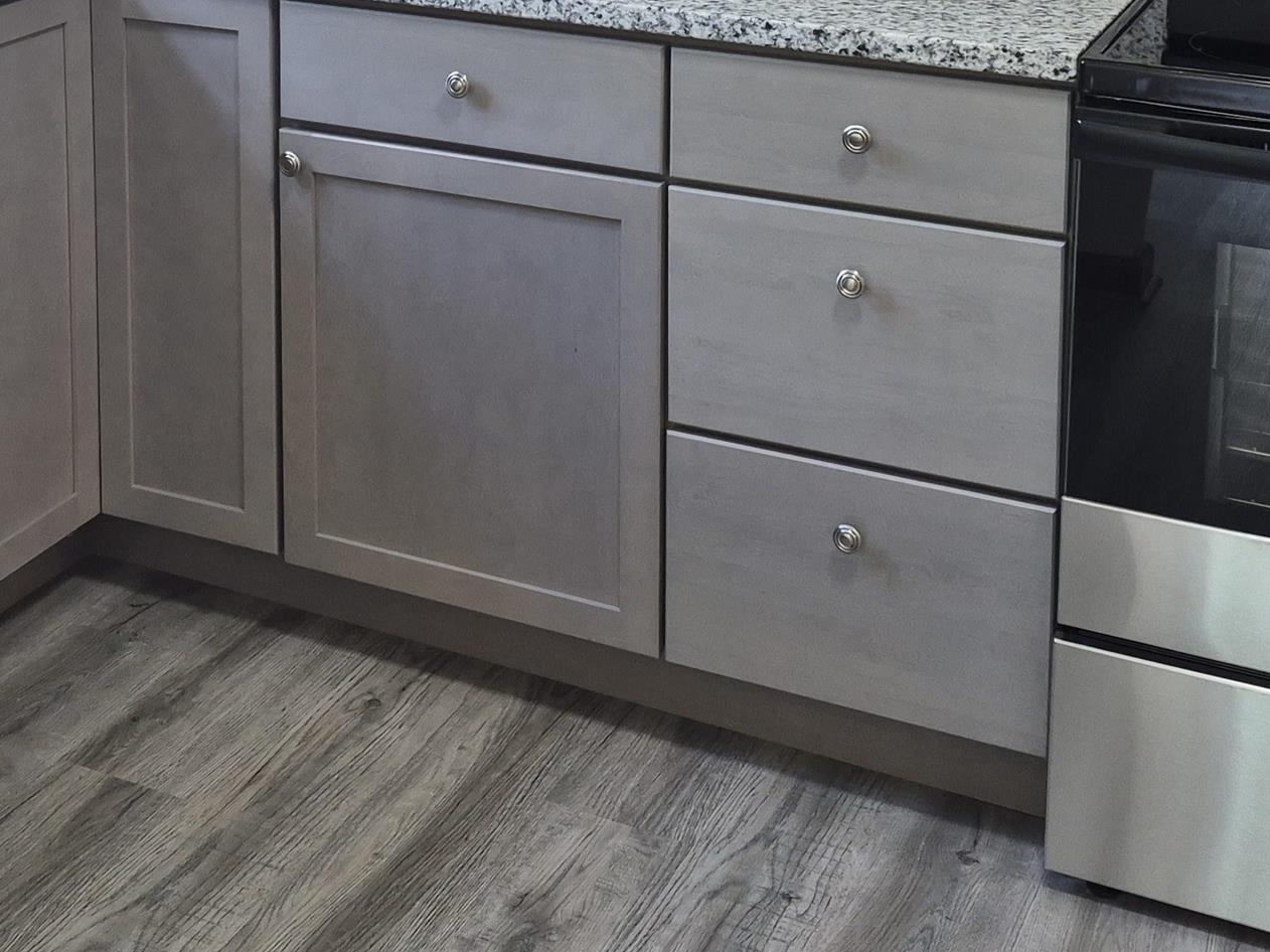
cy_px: -113
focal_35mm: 56
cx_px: 499
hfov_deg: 34.2
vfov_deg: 24.3
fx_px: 2054
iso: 200
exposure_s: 1/120
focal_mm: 5.4
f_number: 1.8
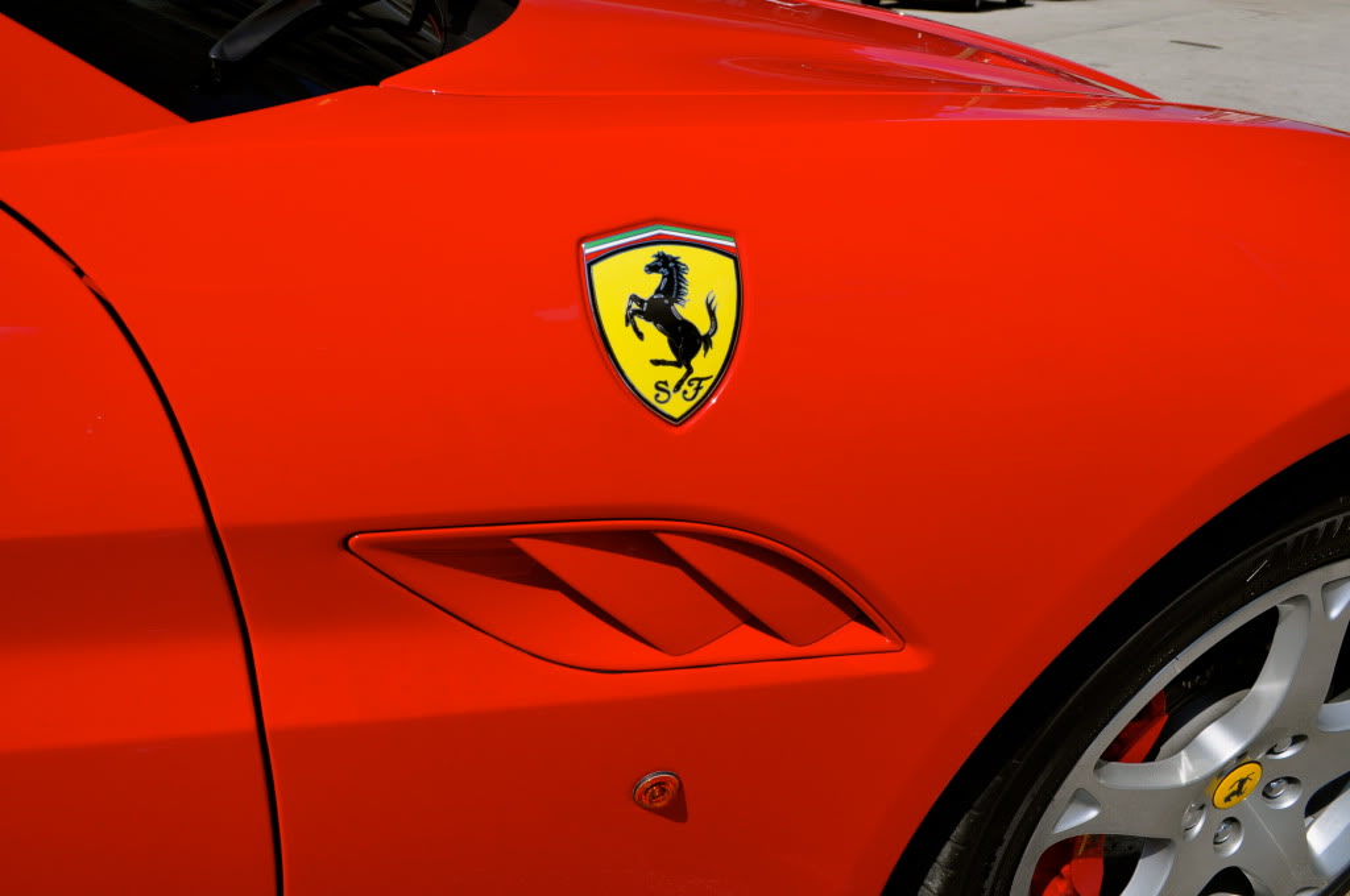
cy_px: 448
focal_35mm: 27
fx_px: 1011
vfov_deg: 47.8
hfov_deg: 67.4
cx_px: 675
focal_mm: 18
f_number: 11
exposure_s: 1/500
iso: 200
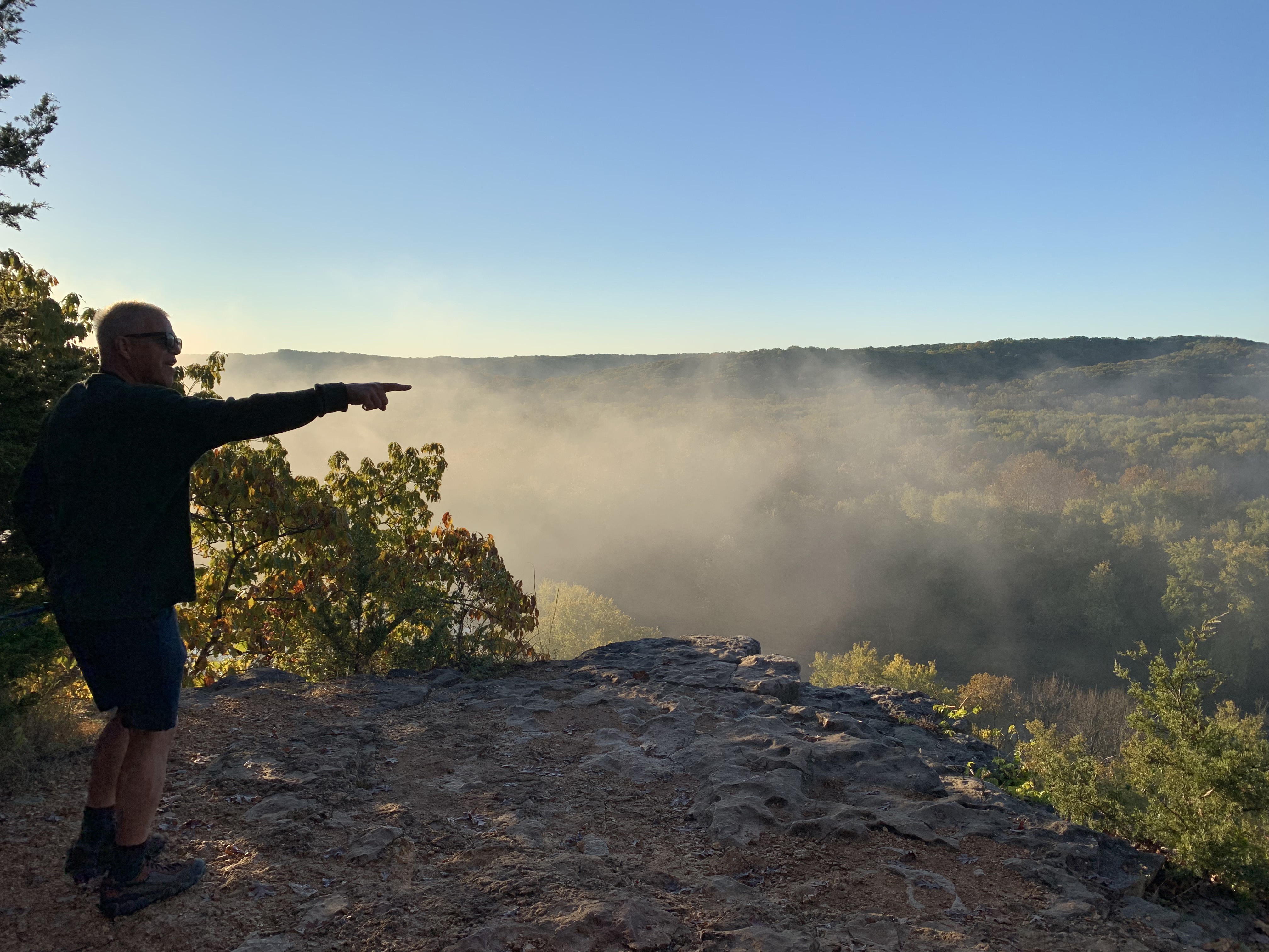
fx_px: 953
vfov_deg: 53.1
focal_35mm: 26
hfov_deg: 67.3
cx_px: 634
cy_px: 476
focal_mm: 4.25
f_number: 1.8
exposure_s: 1/1880
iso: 25
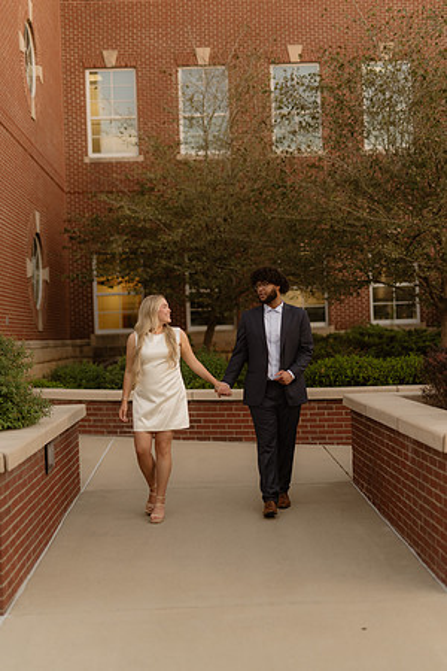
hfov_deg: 27.0
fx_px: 931
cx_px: 224
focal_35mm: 50
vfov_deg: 39.6
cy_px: 336
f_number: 1.4
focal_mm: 50
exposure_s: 1/320
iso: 250
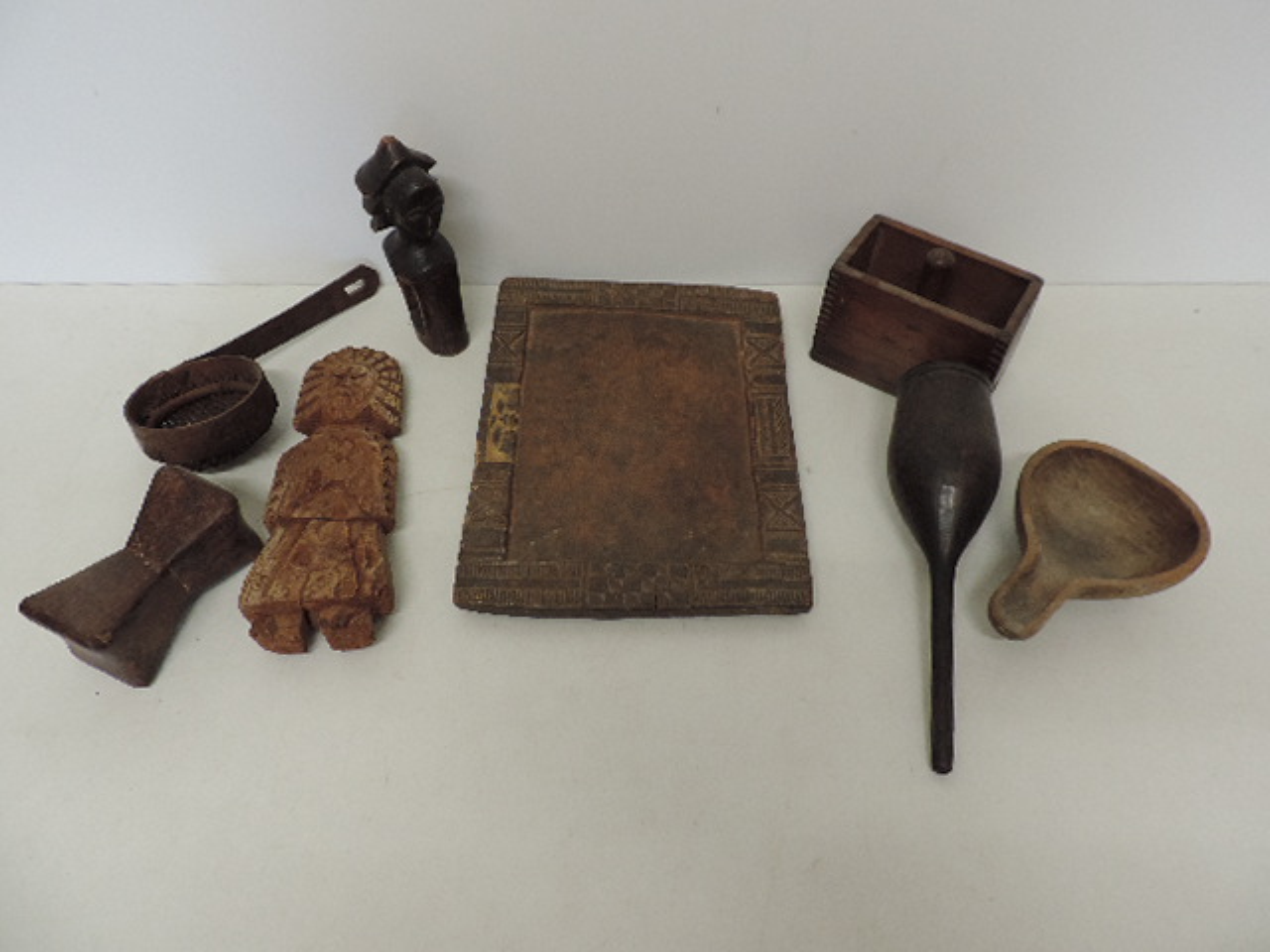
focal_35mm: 24
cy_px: 476
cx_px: 635
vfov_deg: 56.8
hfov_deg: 71.6
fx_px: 881
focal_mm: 4.3
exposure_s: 1/30
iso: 400
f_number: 3
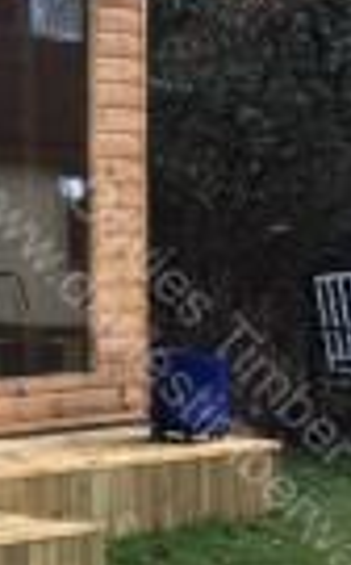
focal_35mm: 117
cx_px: -372
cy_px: 209
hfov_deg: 10.2
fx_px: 1796
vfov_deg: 17.8
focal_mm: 4.15
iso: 25
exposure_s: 1/50
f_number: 2.2
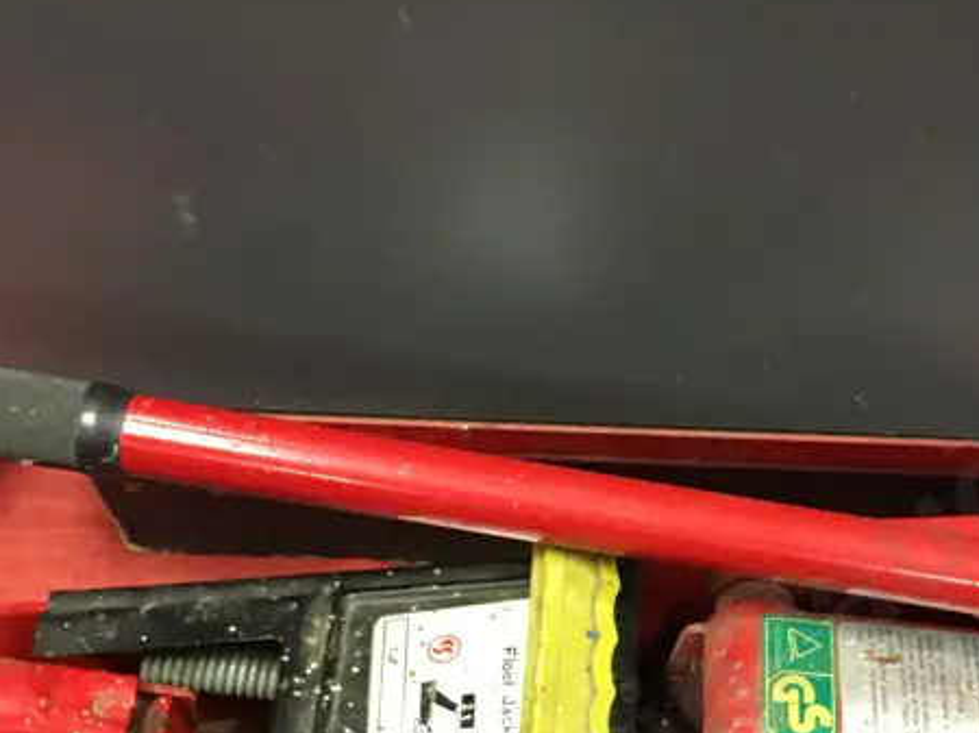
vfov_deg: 21.7
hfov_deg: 28.8
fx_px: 1866
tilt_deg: -55.4
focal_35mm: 66
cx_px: 764
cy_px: 666
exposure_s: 1/8
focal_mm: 4.15
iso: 125
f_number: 2.2
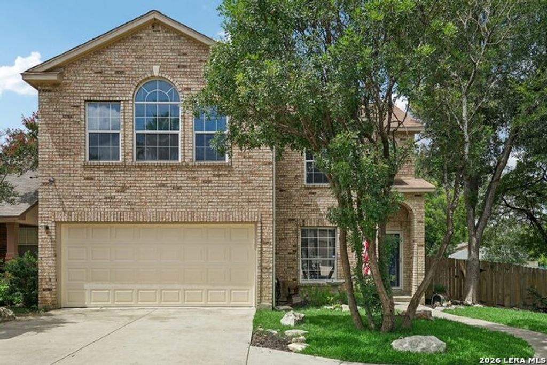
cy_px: 182
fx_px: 456
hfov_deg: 61.9
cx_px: 274
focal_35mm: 30
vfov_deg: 43.6
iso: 200
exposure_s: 1/320
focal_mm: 30
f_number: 8
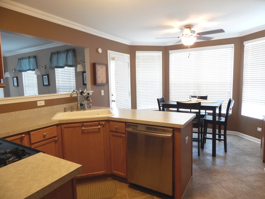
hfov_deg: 76.4
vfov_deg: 61.1
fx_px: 168
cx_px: 132
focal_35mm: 22
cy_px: 100
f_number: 3
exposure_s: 1/30
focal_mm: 4
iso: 400
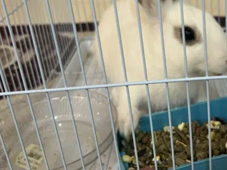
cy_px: 37
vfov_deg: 28.1
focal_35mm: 51
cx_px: 162
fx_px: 335
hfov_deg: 36.8
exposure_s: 1/60
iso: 320
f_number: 1.5
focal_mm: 5.7
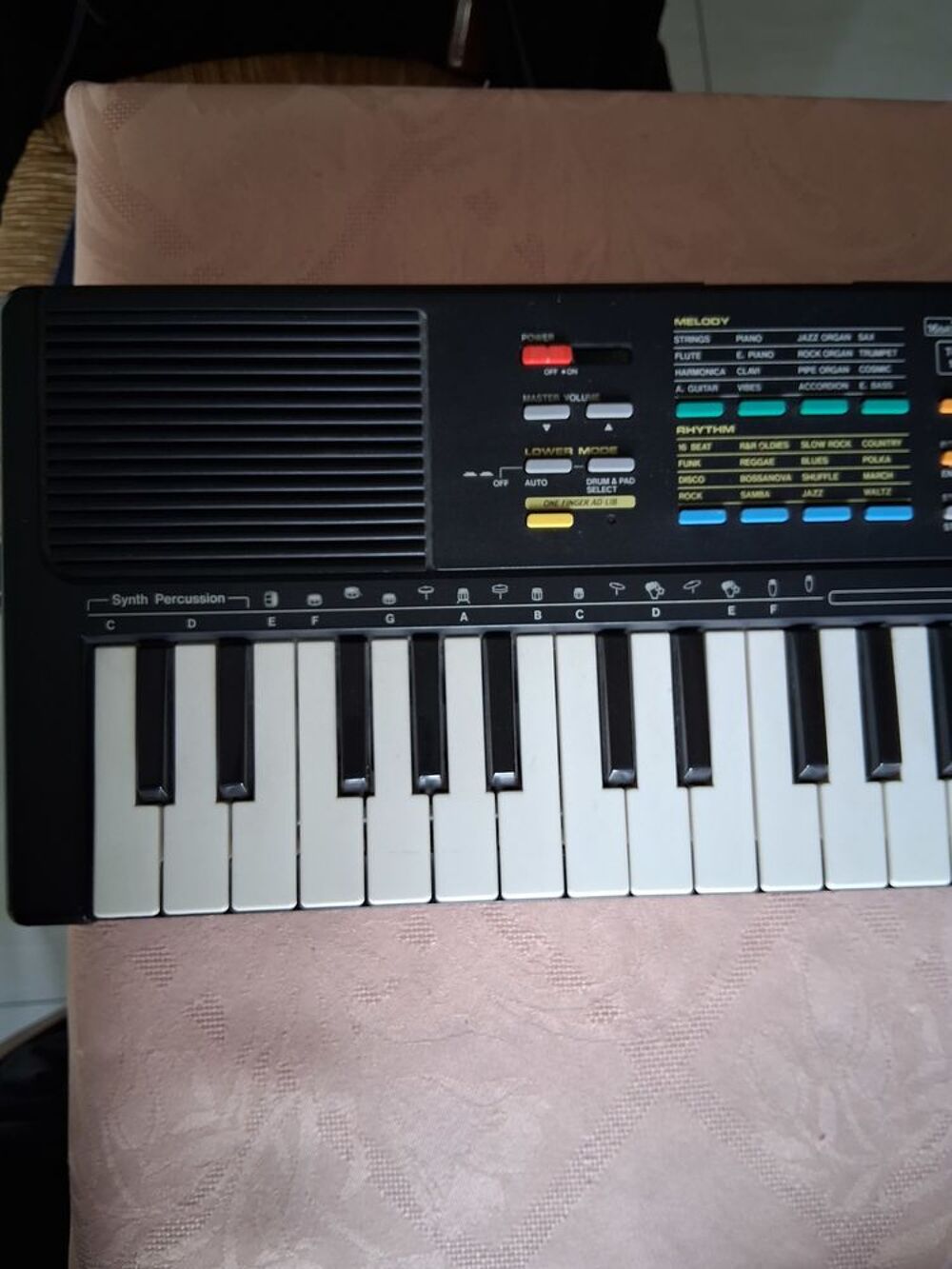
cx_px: 476
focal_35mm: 26
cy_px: 634
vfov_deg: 67.3
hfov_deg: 53.1
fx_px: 953
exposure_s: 1/50
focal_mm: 3.98
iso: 400
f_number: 1.8
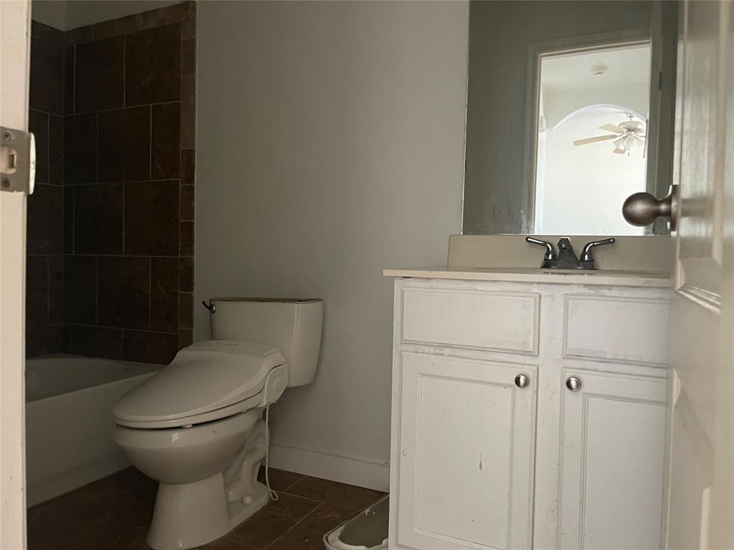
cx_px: 367
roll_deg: -2.4
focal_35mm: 25
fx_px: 530
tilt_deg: -3.0
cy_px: 275
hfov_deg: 69.4
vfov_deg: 54.9
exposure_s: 1/39
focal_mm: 5.1
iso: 640
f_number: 1.6
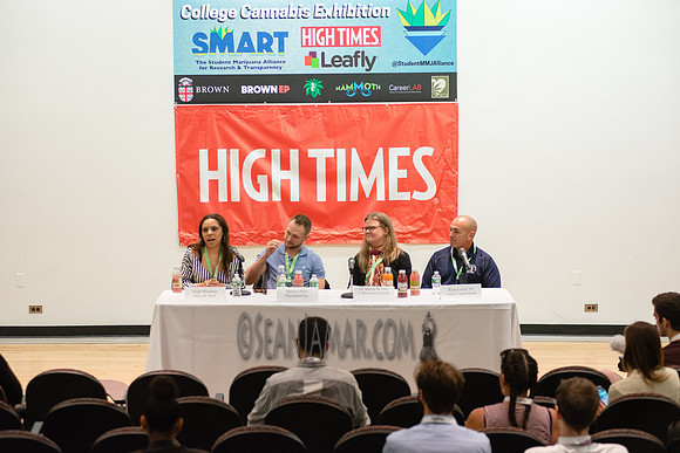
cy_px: 226
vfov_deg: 13.7
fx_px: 1889
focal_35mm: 100
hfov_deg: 20.4
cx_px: 340
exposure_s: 1/320
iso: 4000
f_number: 4
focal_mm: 100
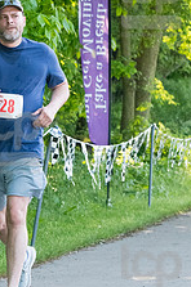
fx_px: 2530
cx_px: 10
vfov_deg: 6.5
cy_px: 139
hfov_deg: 4.3
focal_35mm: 317
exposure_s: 1/1600
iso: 4000
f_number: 5.6
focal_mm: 105
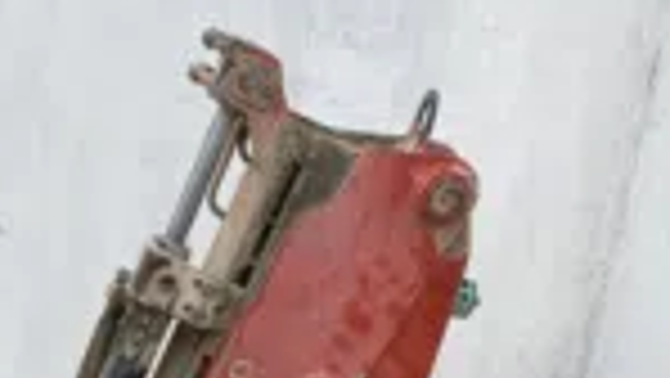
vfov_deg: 14.0
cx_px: 58
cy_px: 698
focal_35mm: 76
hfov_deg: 26.8
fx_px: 1351
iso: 32
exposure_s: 1/739
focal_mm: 4.2
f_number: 1.6
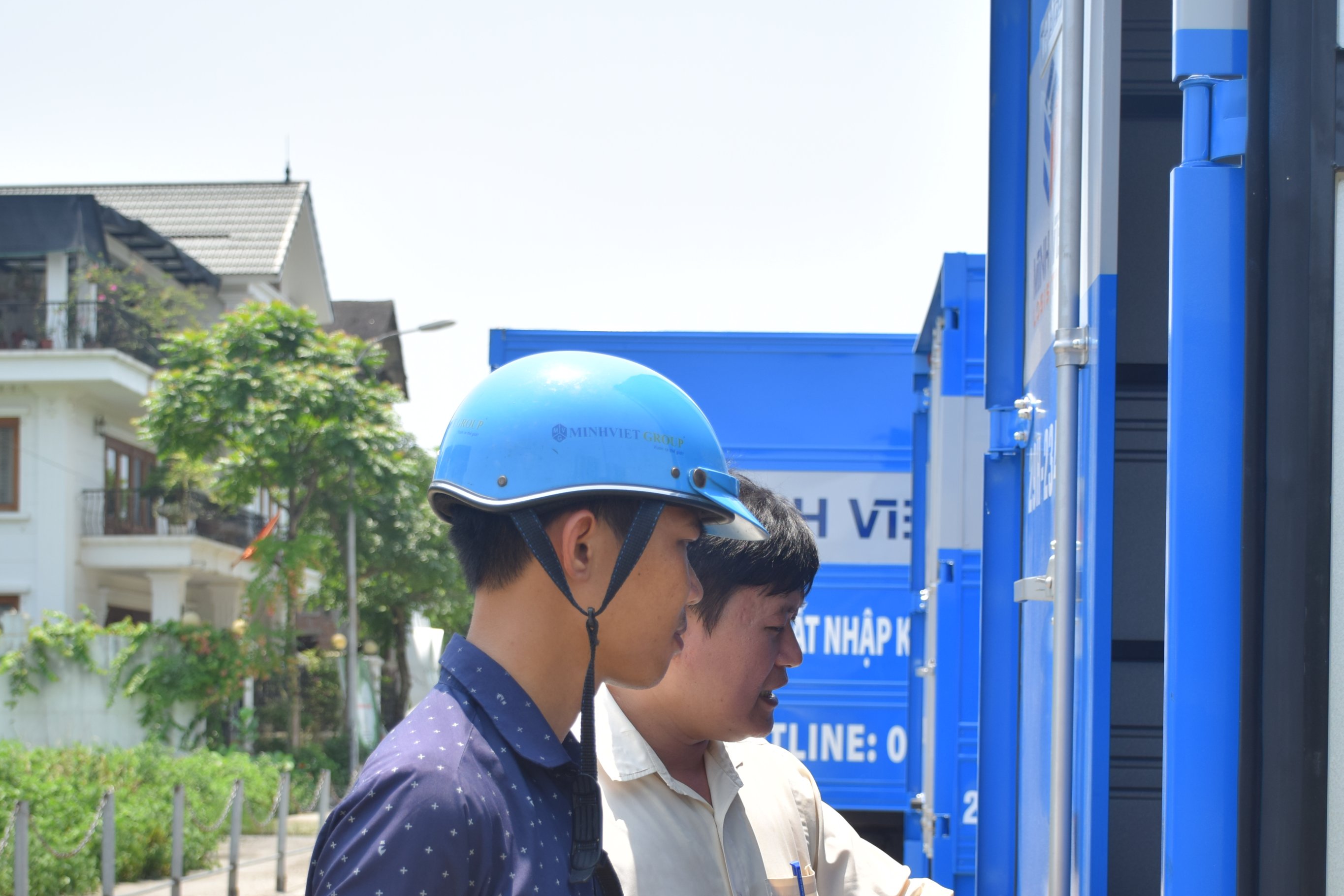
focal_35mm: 61
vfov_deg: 22.2
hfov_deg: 33.0
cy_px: 661
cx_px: 713
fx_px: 2268
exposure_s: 1/500
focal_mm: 27
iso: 125
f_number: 4.5
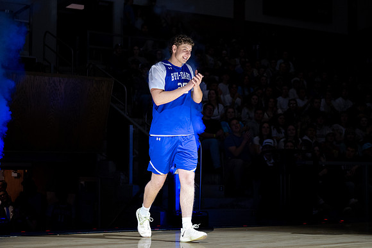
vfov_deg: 21.6
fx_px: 650
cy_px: 140
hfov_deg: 31.9
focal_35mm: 63
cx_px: 162
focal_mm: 53
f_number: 2.8
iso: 4000
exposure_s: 1/1000
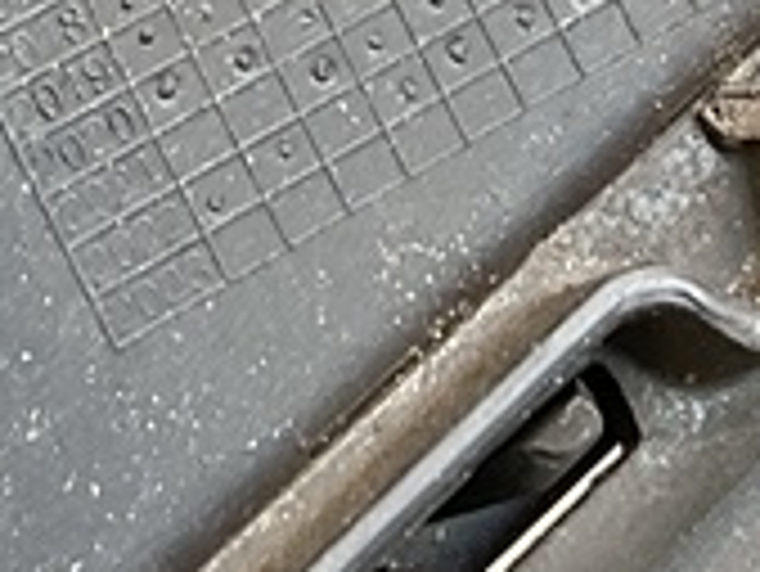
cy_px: -486
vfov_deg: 8.3
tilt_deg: -7.9
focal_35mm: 173
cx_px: 297
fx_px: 3801
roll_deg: +20.6
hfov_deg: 11.4
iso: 80
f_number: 1.8
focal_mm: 3
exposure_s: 1/50
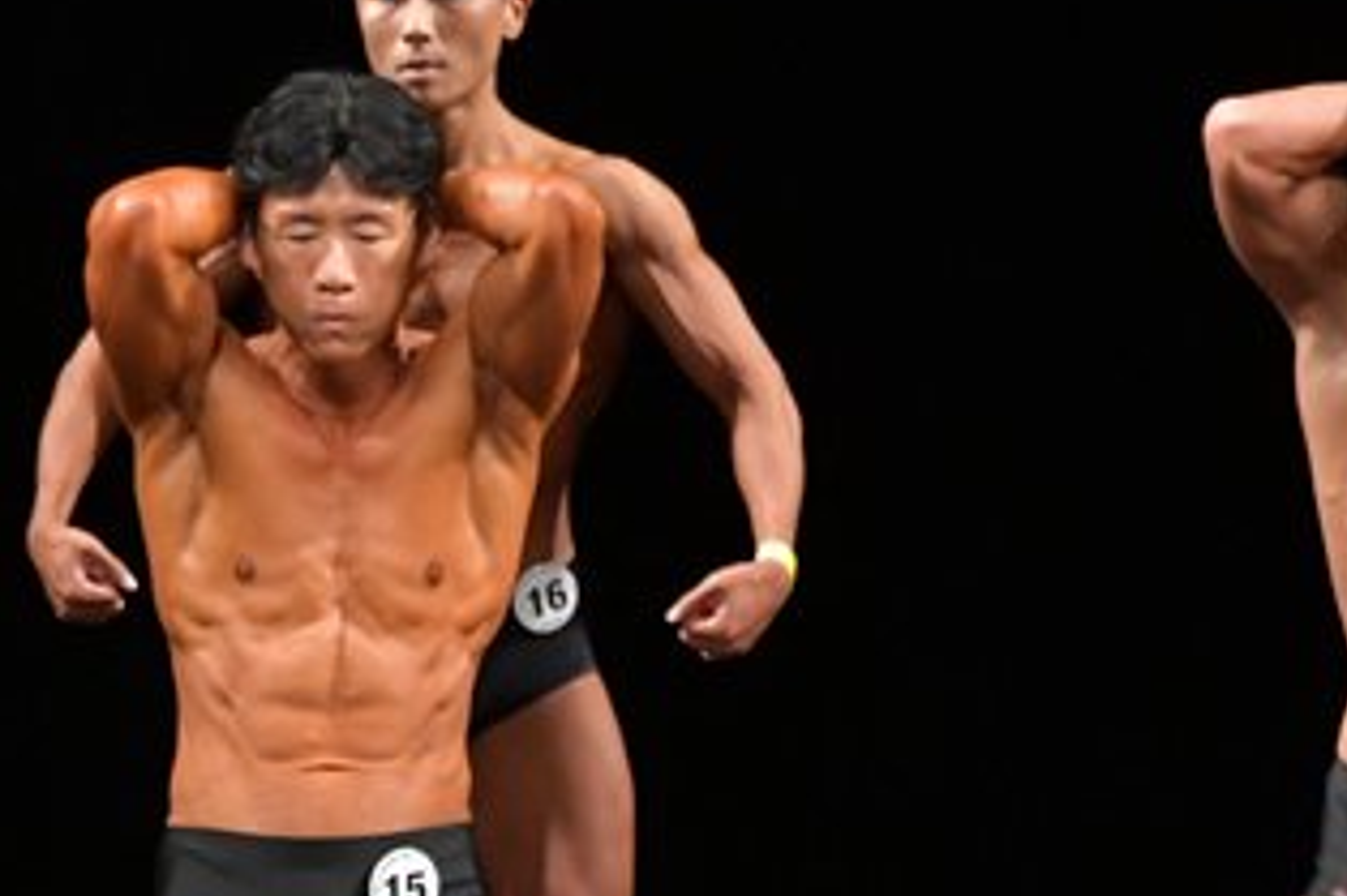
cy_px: 973
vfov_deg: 2.1
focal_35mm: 667
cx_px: 66
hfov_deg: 3.1
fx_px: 24943
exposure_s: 1/400
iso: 3200
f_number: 5.6
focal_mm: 180
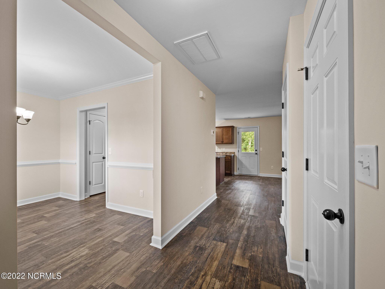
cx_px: 192
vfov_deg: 85.7
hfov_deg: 102.1
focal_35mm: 14
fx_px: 156
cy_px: 144
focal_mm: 7
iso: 400
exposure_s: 1/6
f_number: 4
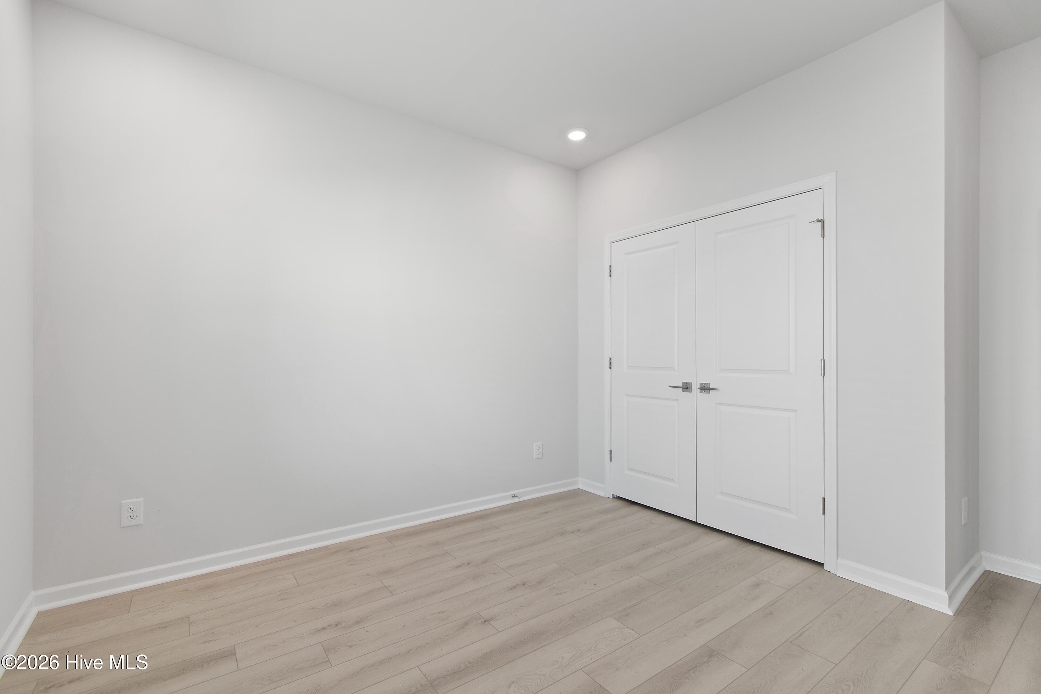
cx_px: 520
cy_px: 347
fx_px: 434
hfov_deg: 100.4
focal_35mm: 15
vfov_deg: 77.3
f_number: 4.5
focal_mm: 10
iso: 100
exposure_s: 1/40
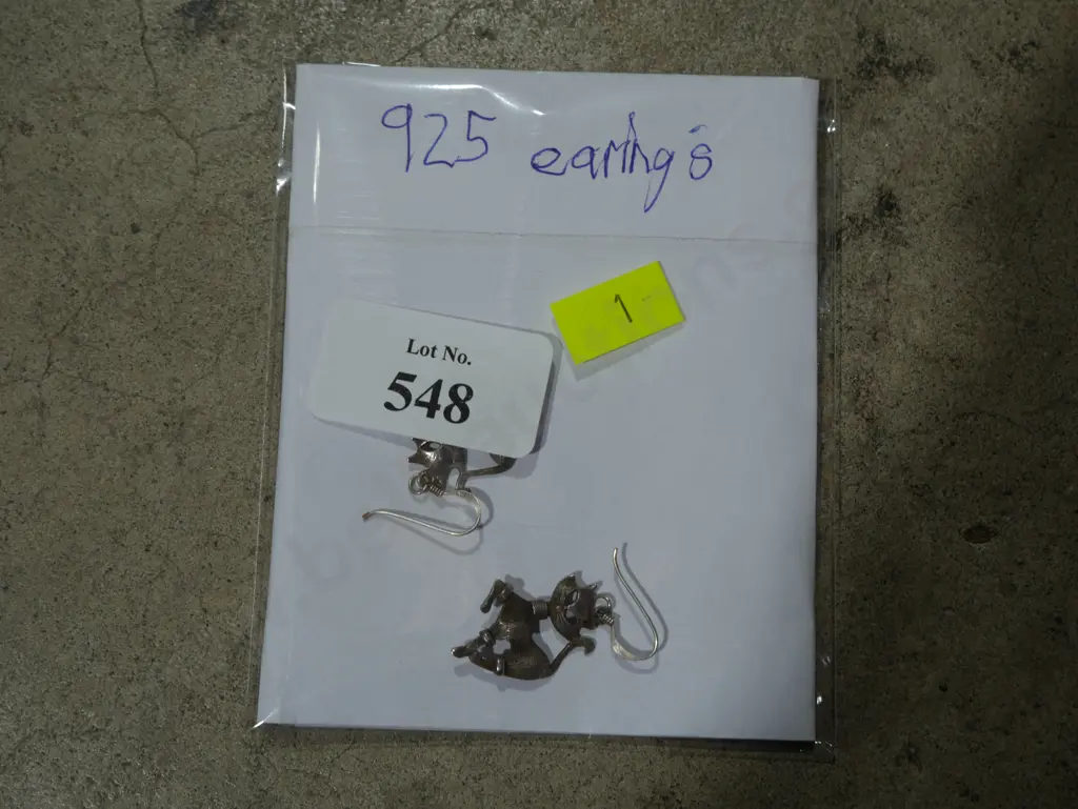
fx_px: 1620
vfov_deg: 28.1
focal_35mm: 52
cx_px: 539
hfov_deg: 36.8
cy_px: 404
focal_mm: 26
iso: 200
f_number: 5.6
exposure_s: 1/80
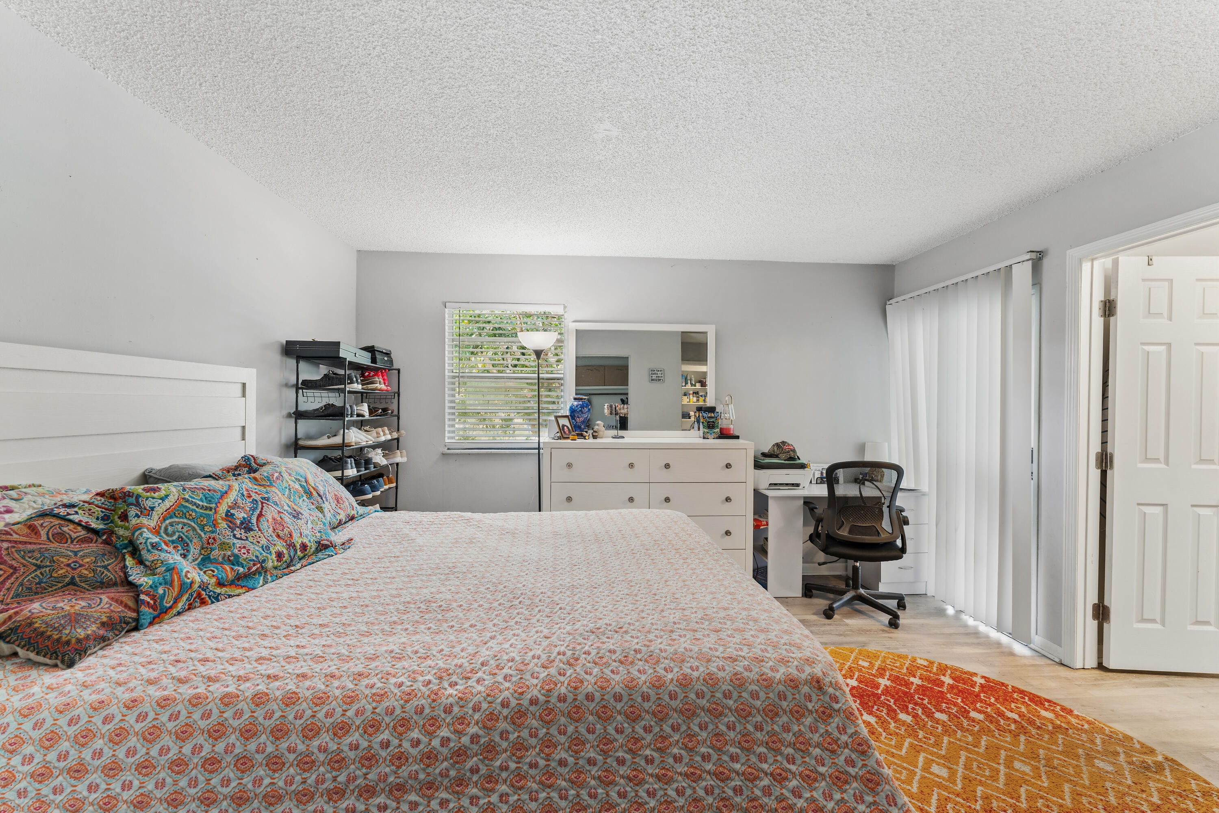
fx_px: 474
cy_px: 406
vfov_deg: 81.2
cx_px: 610
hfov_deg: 104.3
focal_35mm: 14
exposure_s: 1
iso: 200
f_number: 8
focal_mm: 14
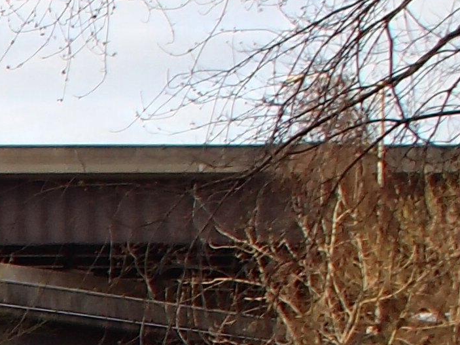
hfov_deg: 10.6
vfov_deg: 9.0
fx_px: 2099
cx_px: -667
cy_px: 619
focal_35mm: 158
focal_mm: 5
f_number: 3.9
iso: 100
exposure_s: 1/160
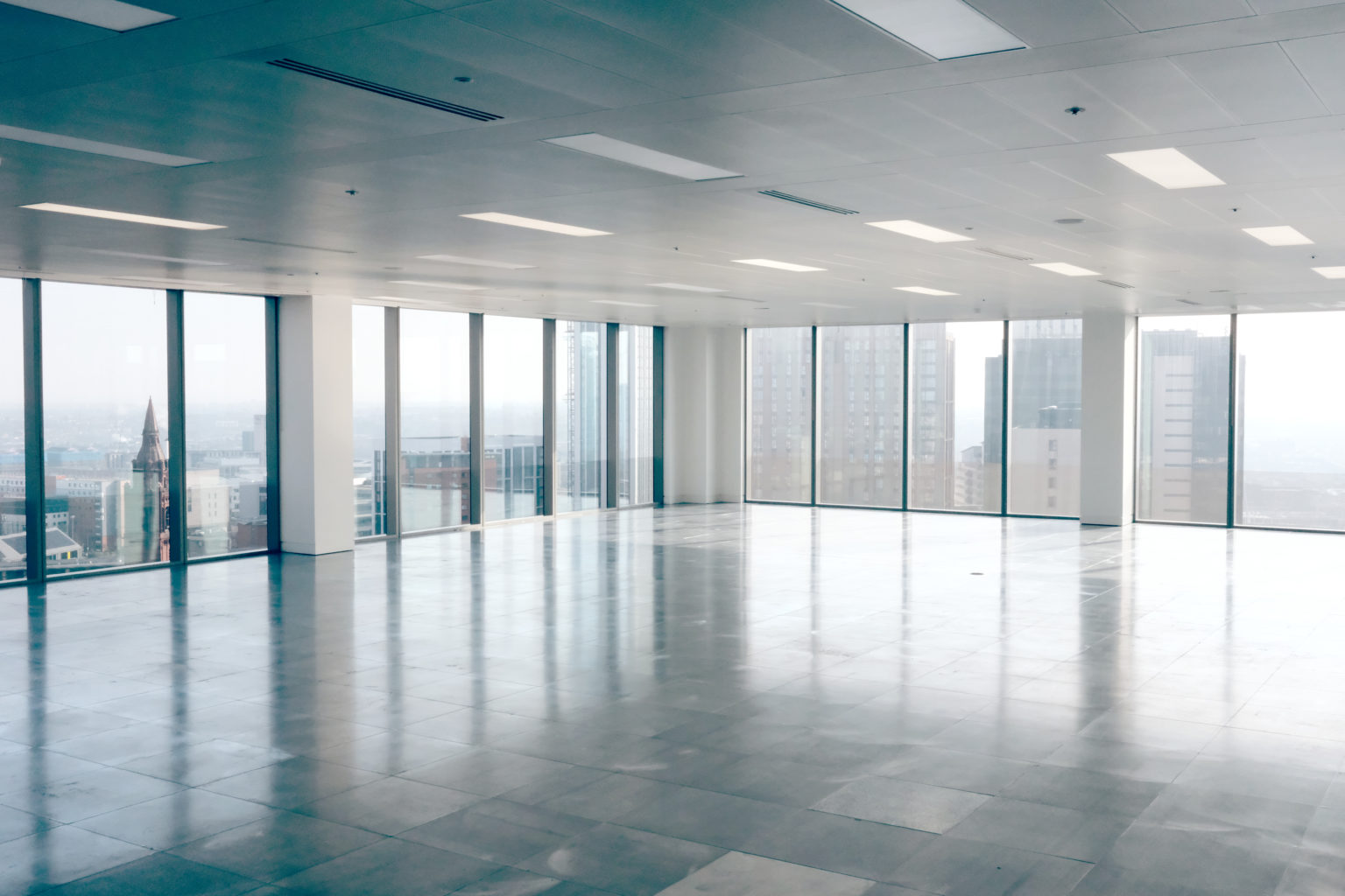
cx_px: 672
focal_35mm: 35
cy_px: 448
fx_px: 1308
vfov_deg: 37.9
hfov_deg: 54.4
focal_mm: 23
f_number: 16
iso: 3200
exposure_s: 1/500
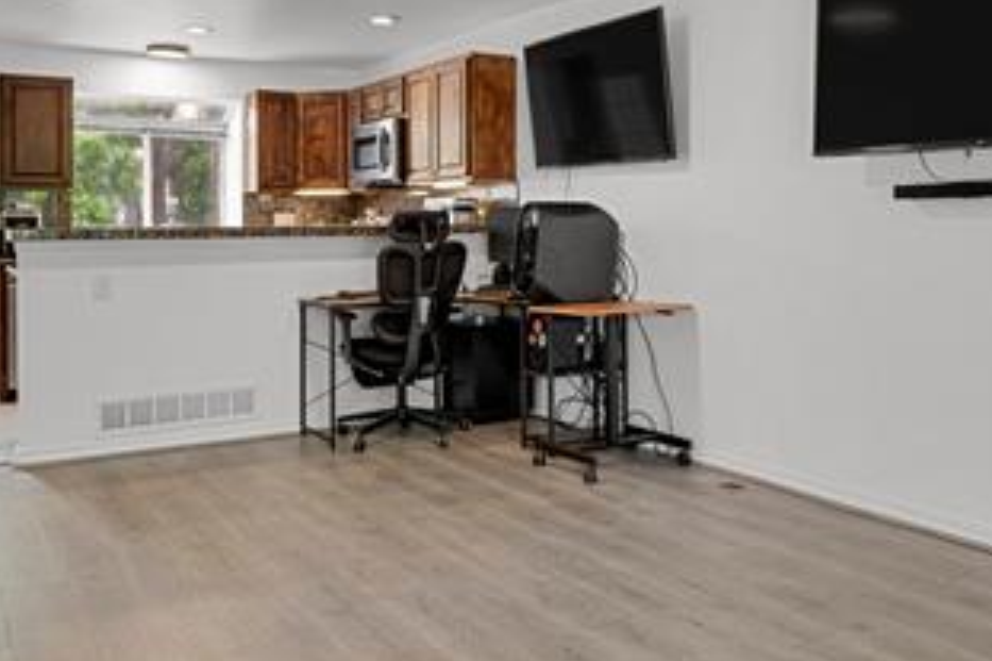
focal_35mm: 35
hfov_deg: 54.3
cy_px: 204
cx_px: 555
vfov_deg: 37.3
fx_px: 964
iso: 250
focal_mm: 17
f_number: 8
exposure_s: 2
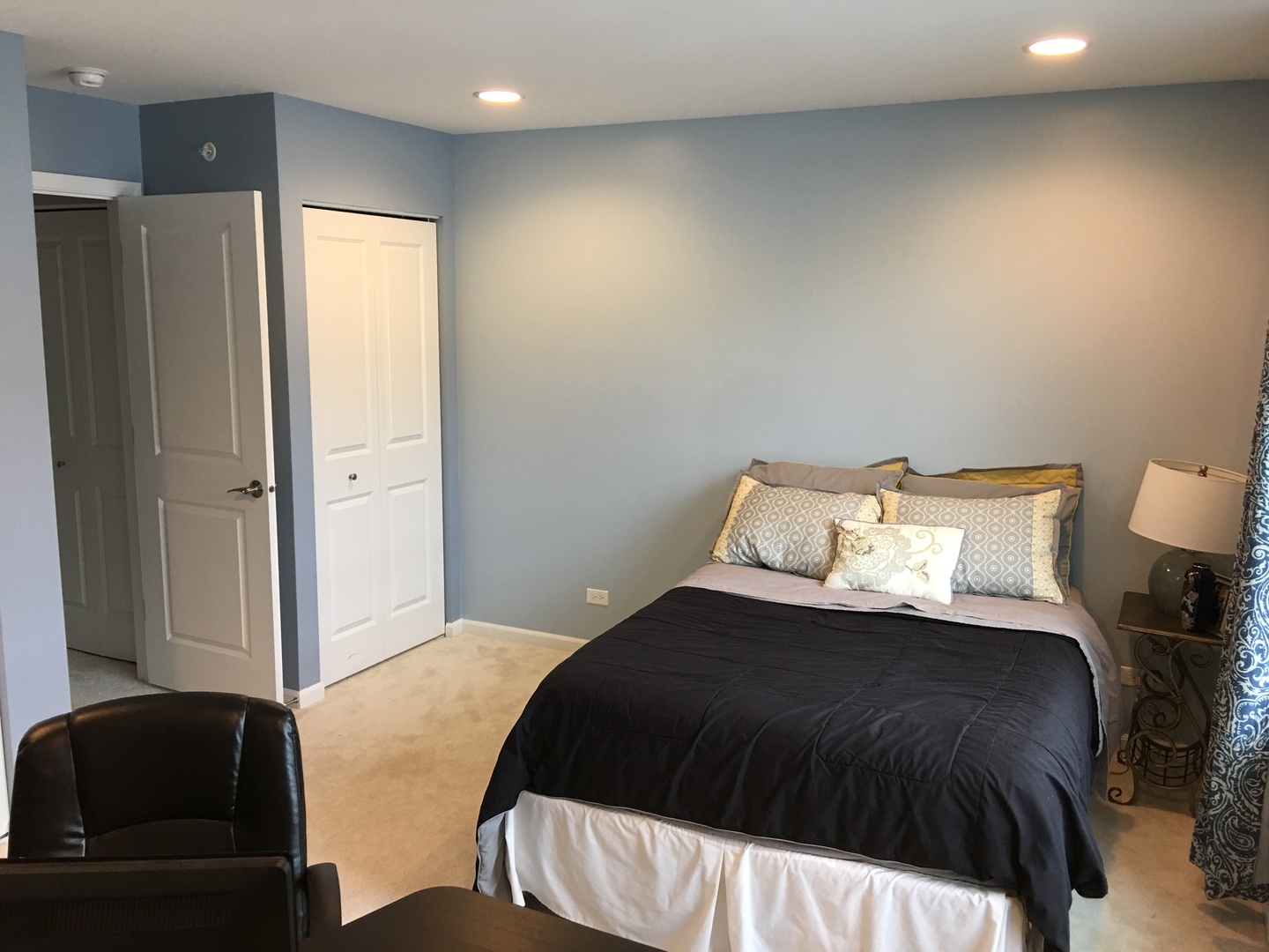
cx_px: 634
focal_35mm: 29
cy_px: 476
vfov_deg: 48.2
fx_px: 1063
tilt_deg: -8.0
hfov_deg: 61.7
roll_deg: -0.6
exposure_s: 1/15
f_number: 2.2
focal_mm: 4.15
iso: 50
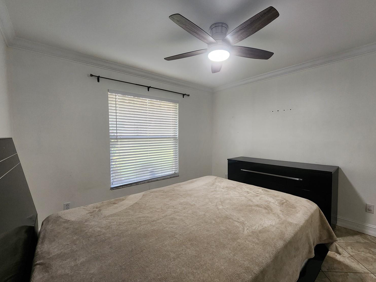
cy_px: 143
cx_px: 199
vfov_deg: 85.7
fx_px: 152
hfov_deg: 102.0
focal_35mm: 14
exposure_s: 1/60
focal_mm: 2.2
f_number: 2.2
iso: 320
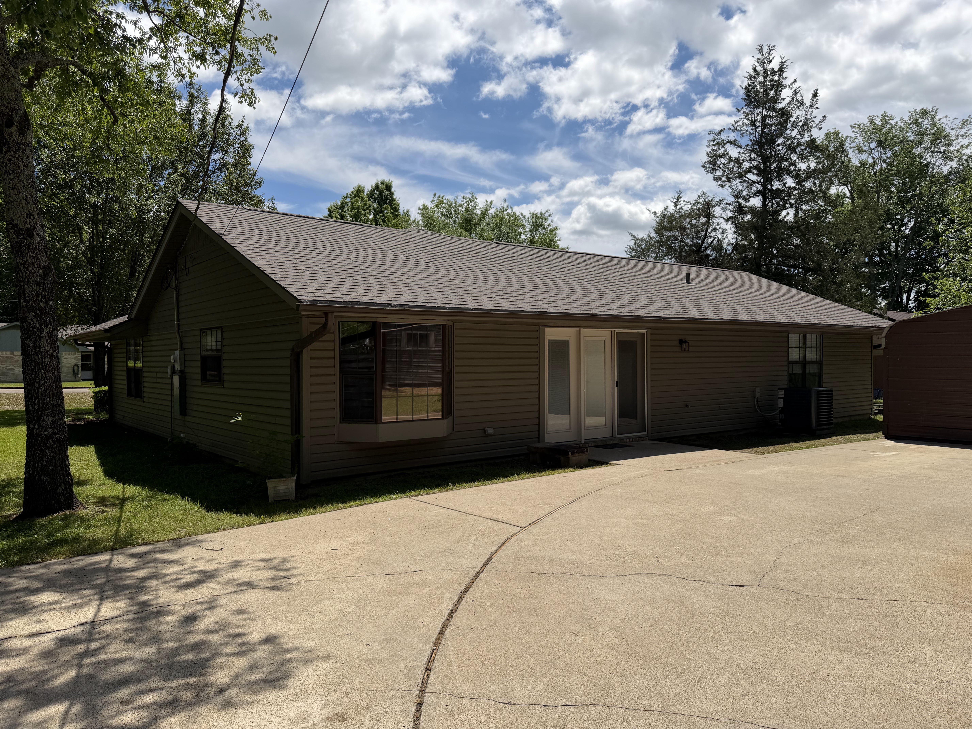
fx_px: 674
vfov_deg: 56.8
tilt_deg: -1.8
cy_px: 364
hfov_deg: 71.6
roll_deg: -0.3
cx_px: 486
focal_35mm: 24
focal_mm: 6.76
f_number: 1.78
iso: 80
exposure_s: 1/8130
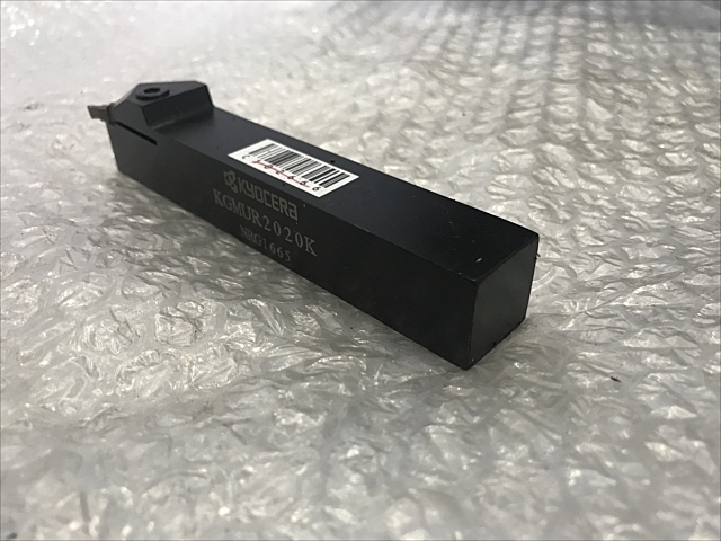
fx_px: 583
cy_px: 270
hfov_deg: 63.4
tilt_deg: -31.7
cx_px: 360
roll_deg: +2.2
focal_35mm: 28
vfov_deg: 49.7
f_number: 1.8
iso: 32
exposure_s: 1/30
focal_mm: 3.99
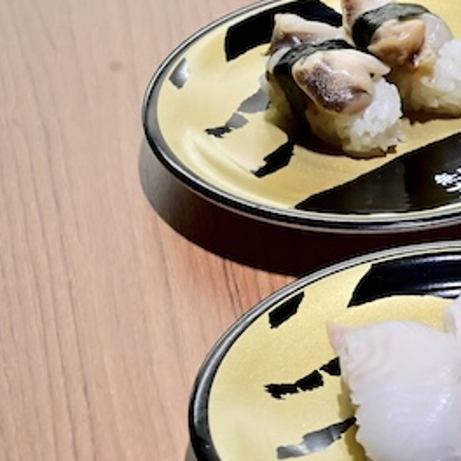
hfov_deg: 8.8
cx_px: 782
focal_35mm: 193
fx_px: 2908
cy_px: 203
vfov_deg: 9.1
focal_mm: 60
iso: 6400
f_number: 9
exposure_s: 1/640
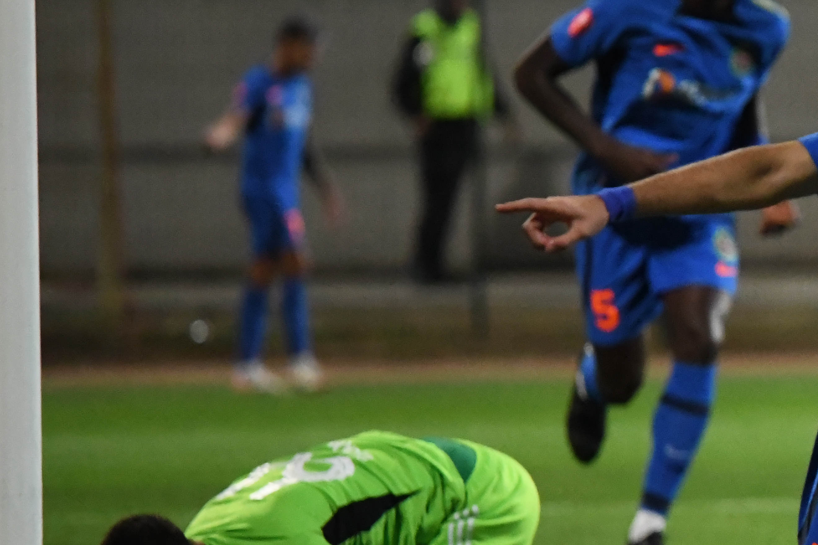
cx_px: 1010
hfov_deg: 3.3
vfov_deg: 2.2
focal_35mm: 626
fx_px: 14221
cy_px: 322
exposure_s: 1/2500
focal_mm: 200
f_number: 2.8
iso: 8000
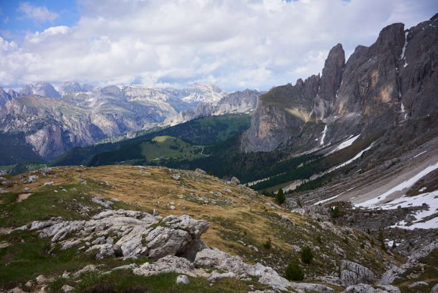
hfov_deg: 54.4
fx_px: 426
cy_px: 146
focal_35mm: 35
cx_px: 219
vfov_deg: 37.9
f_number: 11
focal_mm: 35
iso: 100
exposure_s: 1/160
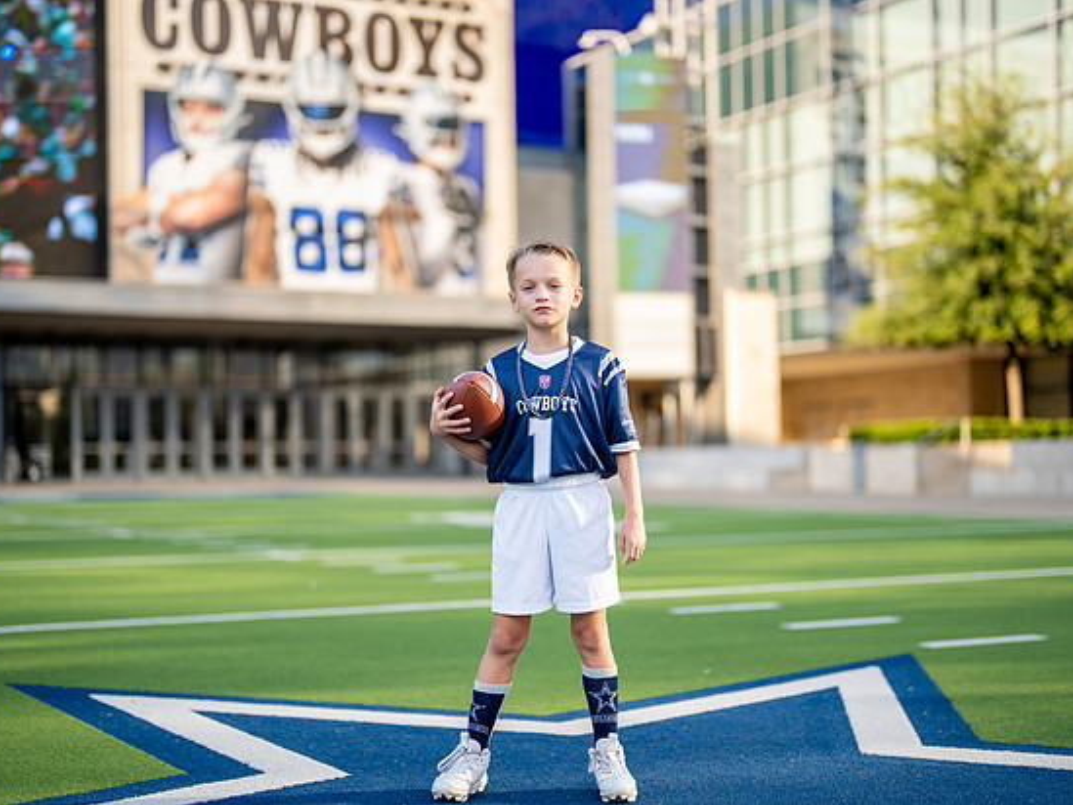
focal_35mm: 58
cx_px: 532
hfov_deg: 33.2
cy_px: 414
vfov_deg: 25.2
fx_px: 1798
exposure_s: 1/2000
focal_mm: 50
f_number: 1.2
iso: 100
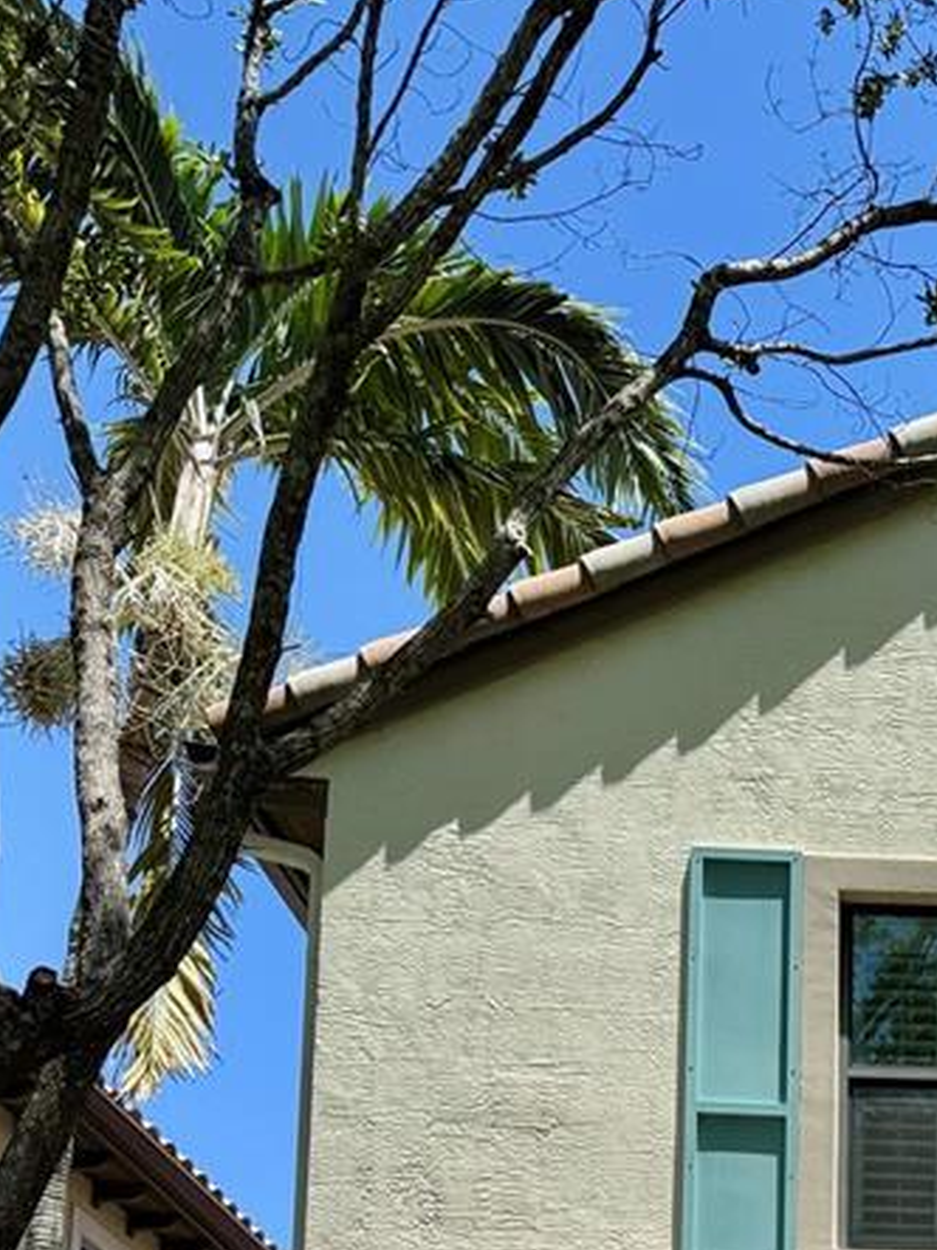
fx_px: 2347
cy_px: 1653
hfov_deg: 20.9
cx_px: 1151
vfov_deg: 25.4
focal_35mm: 65
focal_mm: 6.76
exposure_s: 1/3802
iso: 80
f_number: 1.78
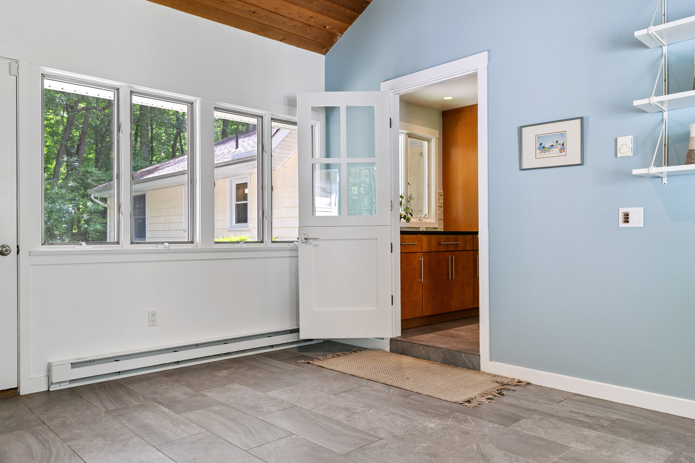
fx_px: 502
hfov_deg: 68.4
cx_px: 264
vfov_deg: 49.5
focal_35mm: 26
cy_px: 231
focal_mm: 17
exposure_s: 1/6
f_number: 8
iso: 320
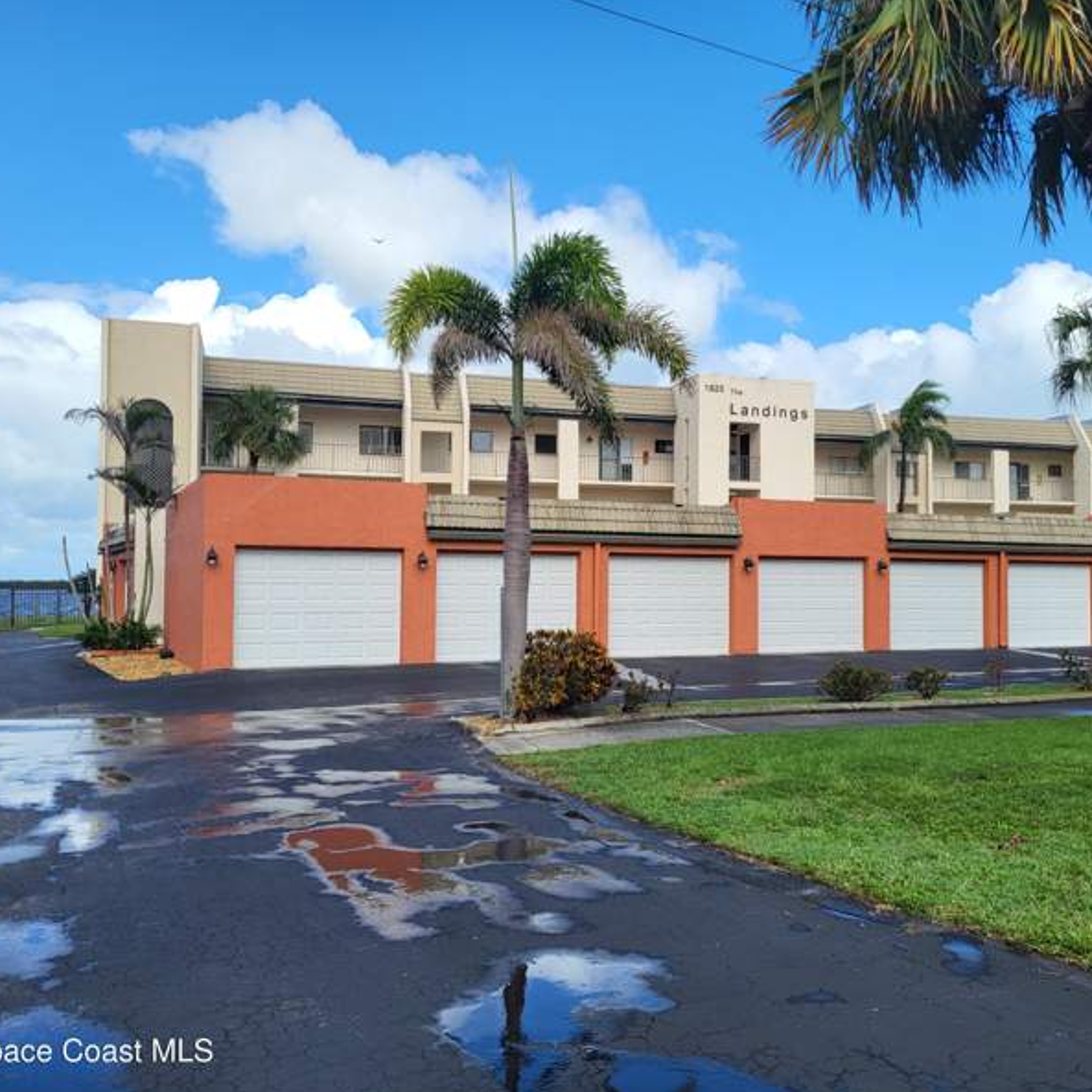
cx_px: 598
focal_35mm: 31
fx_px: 1106
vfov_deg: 52.5
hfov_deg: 52.4
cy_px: 549
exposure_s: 1/1936
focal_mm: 5.4
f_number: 1.8
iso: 40
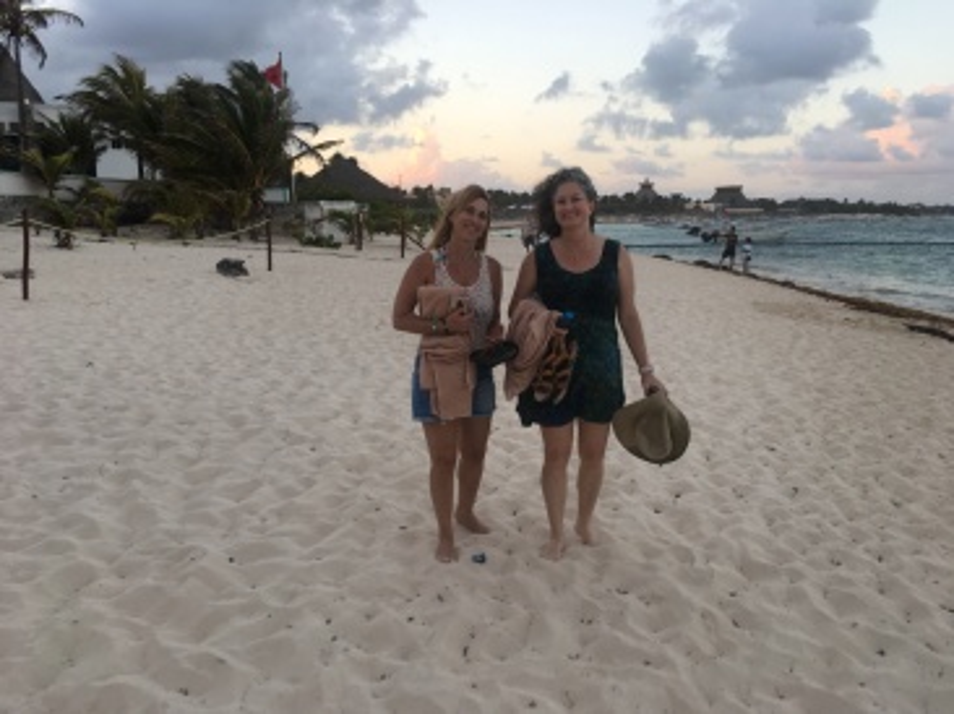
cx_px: 477
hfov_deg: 61.7
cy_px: 357
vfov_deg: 48.2
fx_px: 799
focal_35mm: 29
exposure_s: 1/60
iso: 25
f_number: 2.2
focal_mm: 4.15
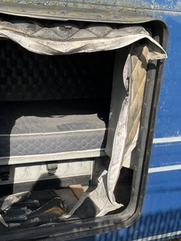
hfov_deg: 36.0
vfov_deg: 47.8
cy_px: 121
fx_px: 272
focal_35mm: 39
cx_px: 45
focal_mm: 3
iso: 25
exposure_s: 1/709
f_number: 1.8
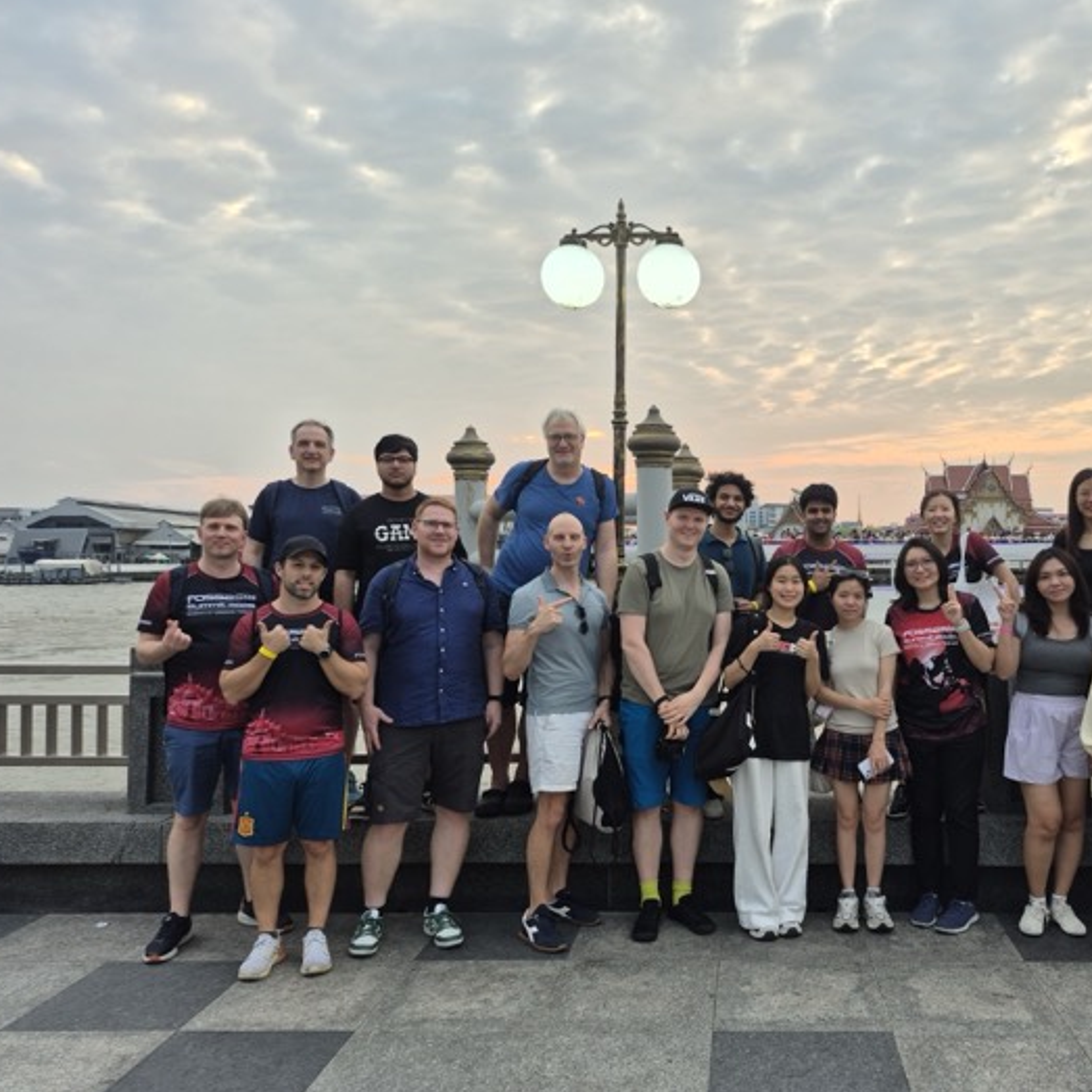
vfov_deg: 57.3
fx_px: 999
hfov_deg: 56.2
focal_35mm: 28
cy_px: 547
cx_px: 722
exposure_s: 1/115
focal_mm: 5.4
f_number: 1.8
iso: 25
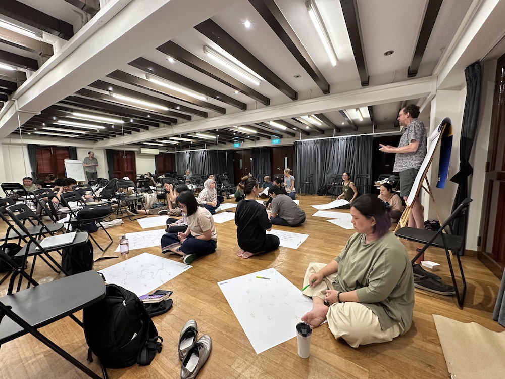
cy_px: 190
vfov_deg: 85.7
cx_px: 252
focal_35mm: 14
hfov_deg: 102.1
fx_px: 204
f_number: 2.2
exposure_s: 1/50
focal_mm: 2.22
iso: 320
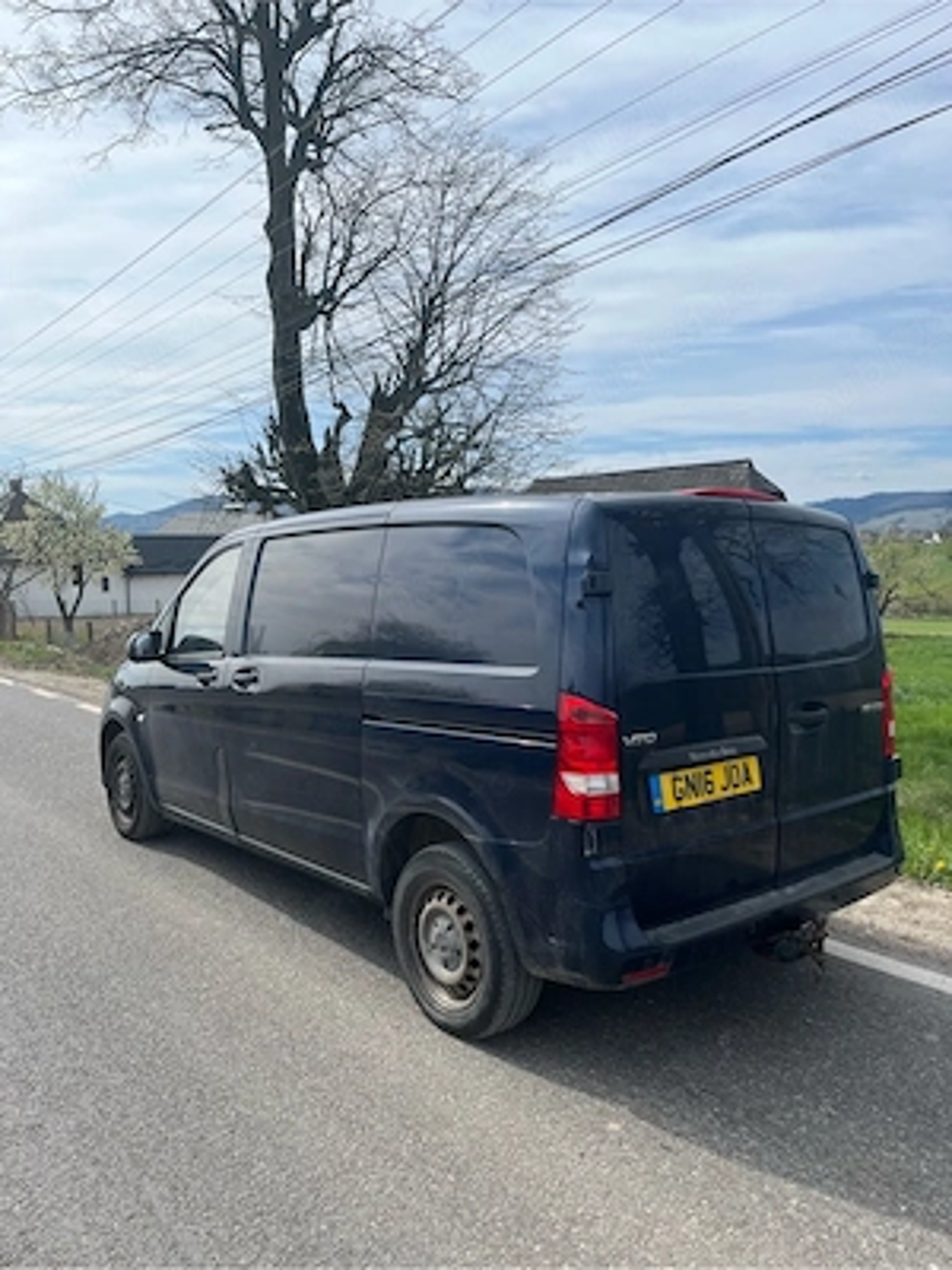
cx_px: 476
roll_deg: +0.0
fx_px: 953
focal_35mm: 26
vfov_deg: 67.3
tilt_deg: -5.5
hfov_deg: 53.1
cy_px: 635
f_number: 1.6
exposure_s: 1/3876
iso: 50
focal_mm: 5.1
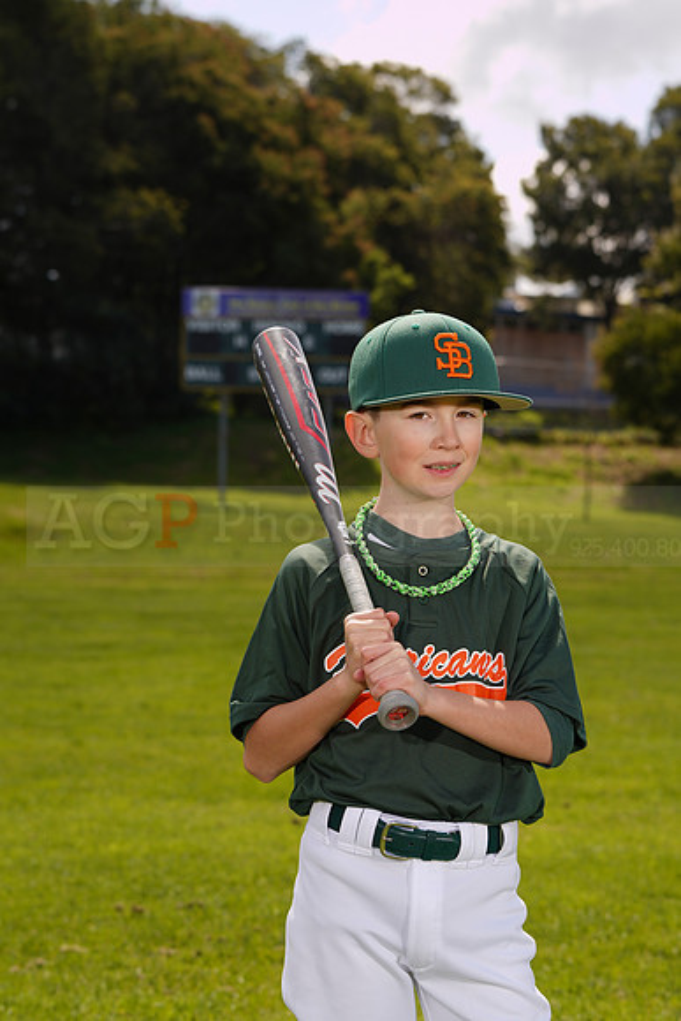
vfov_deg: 20.4
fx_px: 2836
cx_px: 340
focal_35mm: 100
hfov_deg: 13.7
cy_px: 510
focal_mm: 100
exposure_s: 1/160
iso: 80
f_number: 9
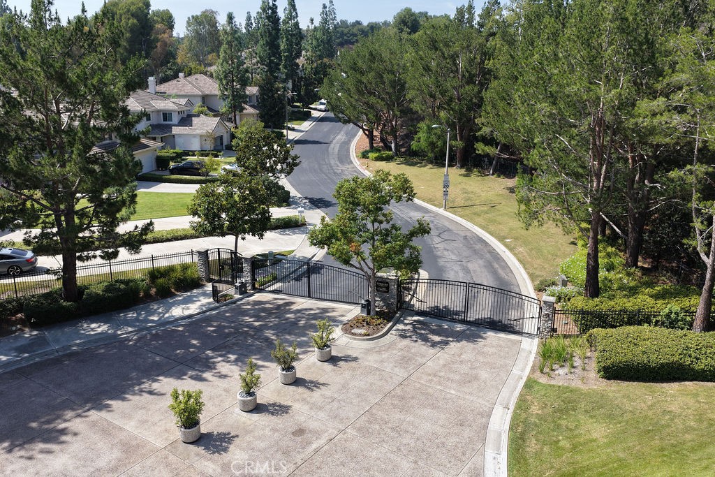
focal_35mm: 28
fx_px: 556
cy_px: 238
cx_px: 358
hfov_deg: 65.5
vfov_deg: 46.4
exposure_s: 1/1250
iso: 160
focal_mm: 14.45
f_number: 2.8
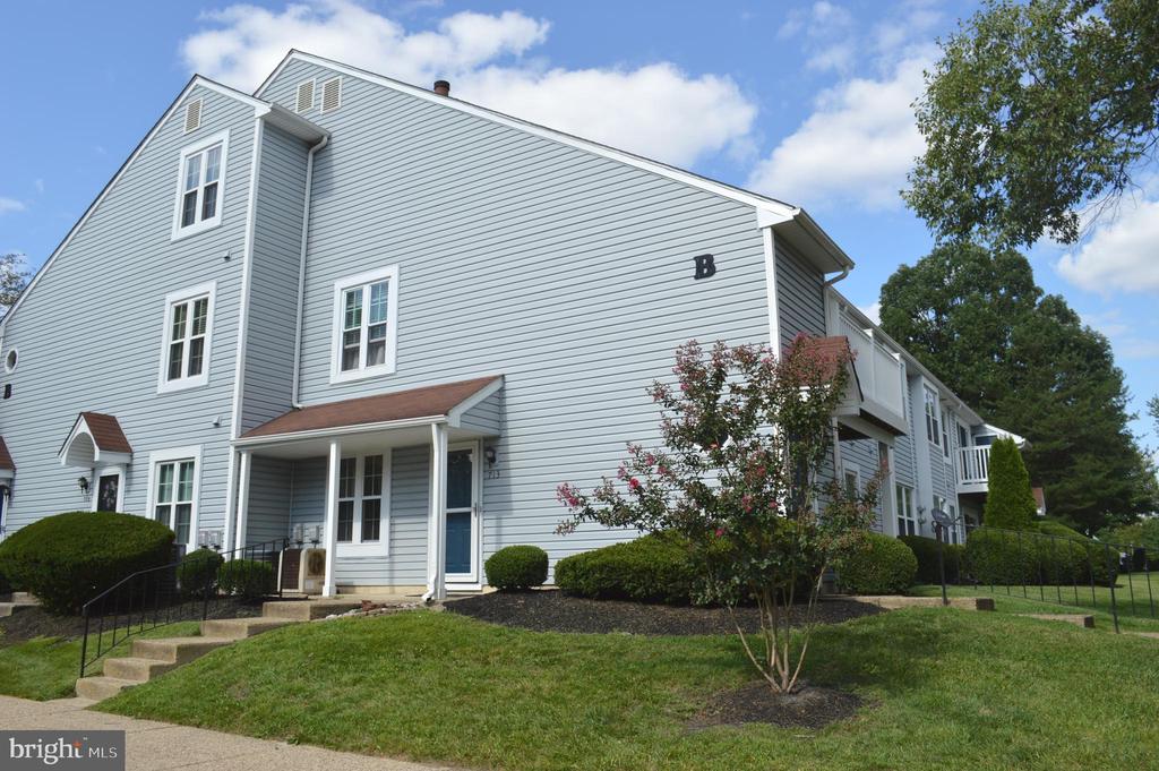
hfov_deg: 67.4
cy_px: 386
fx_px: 869
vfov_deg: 47.9
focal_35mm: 27
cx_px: 580
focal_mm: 18
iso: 100
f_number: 8
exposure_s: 1/200
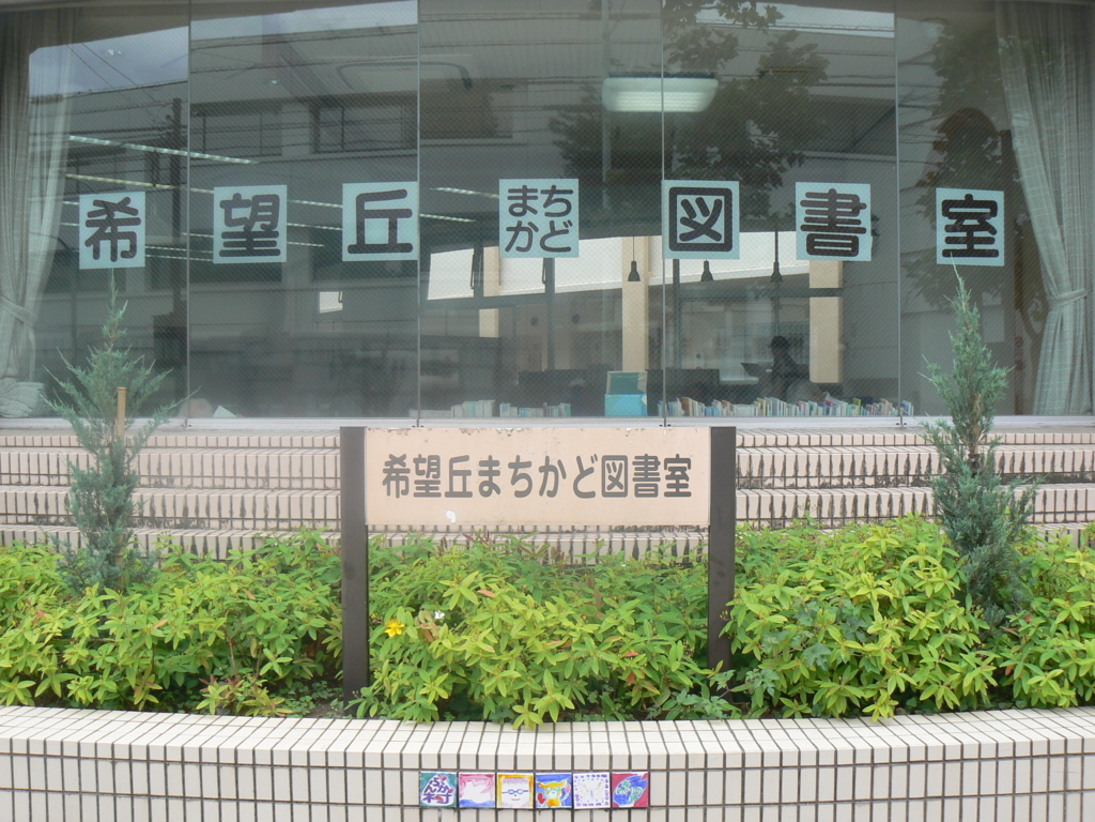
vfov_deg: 39.7
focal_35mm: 36
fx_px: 1139
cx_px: 548
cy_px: 411
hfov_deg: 51.4
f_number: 5.6
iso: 80
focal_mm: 6
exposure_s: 1/125
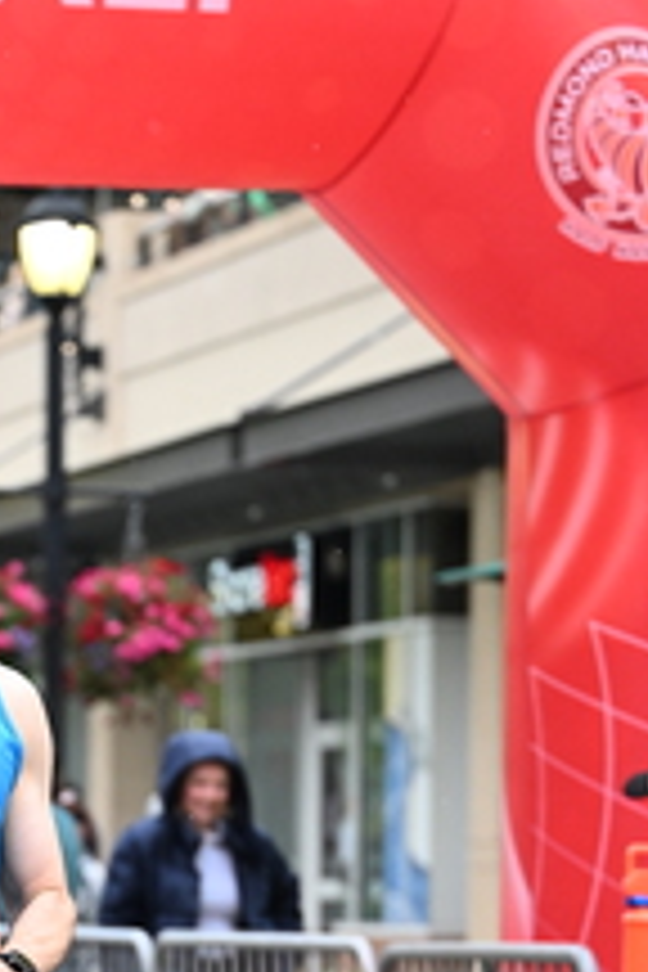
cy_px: 945
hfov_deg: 7.7
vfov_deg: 11.4
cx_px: -70
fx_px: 4806
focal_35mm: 178
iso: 1600
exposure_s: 1/1600
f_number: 2.8
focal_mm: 70
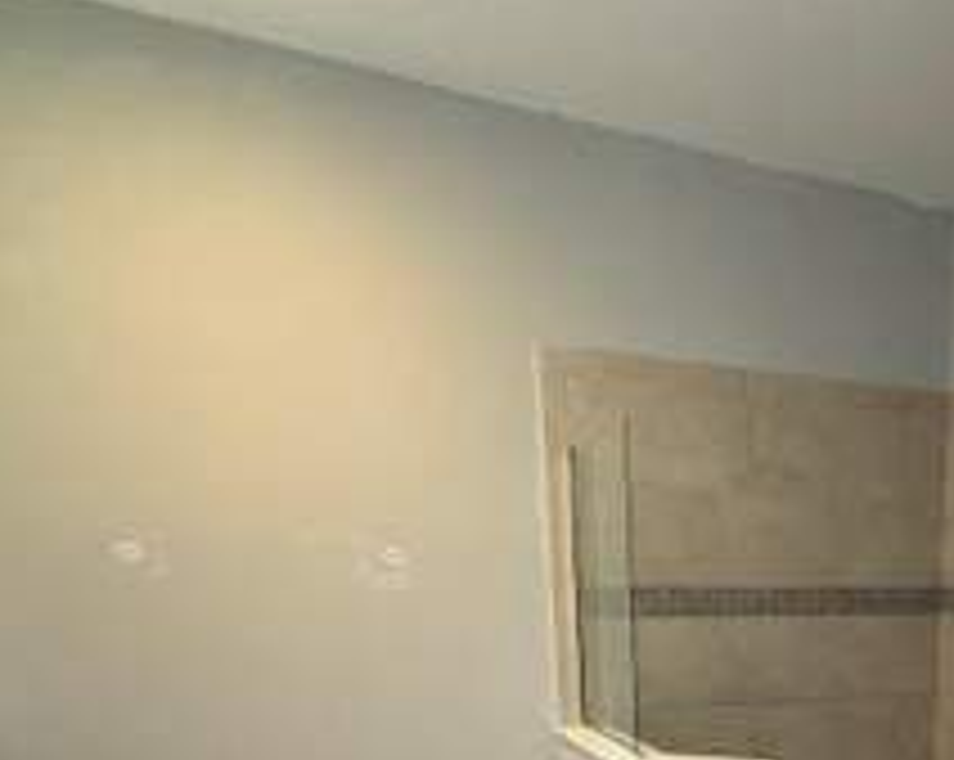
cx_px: 783
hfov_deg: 52.9
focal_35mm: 31
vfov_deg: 40.2
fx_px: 874
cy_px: 787
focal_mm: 2.22
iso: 320
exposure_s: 1/120
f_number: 2.2
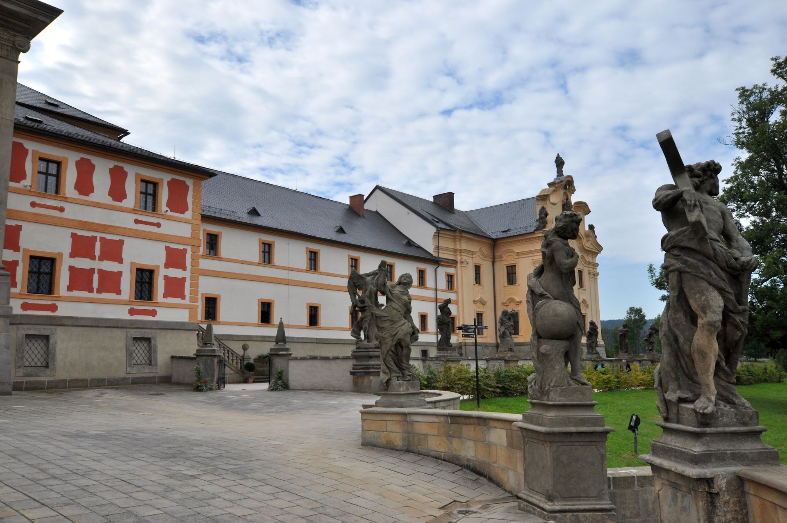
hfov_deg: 62.0
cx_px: 394
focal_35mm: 30
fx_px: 655
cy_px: 262
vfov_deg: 43.5
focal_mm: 20
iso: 400
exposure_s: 1/500
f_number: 11
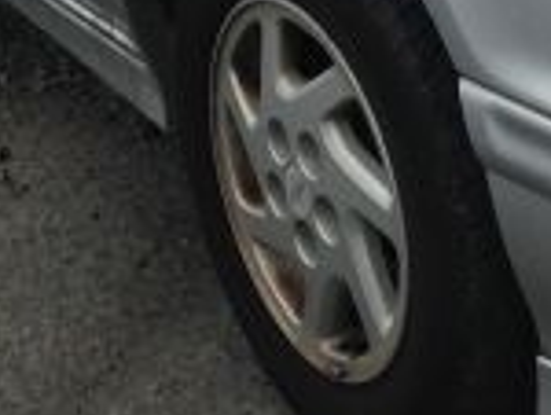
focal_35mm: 176
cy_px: -187
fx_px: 2806
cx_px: 628
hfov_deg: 11.0
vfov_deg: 8.3
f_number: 2.4
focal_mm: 4.12
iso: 50
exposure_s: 1/889
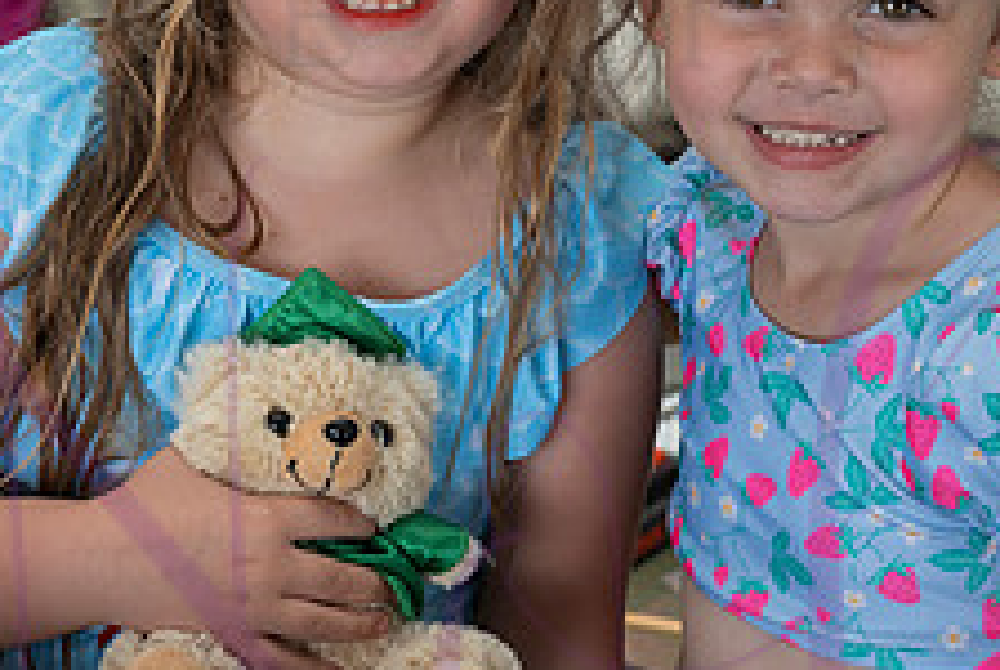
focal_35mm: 114
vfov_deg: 12.0
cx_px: 693
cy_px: 228
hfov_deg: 17.9
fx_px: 3171
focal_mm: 43
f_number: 4
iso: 400
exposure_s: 1/160
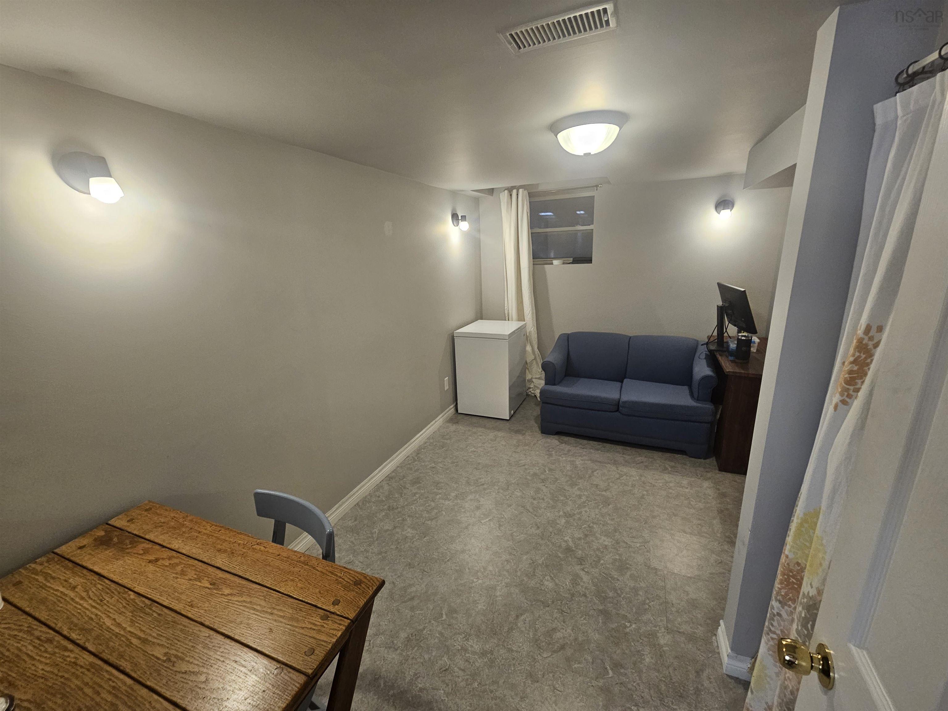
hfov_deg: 106.2
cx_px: 474
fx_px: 356
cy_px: 356
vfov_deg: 89.9
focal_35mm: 13
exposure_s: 1/60
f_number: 2.2
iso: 200
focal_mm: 2.2
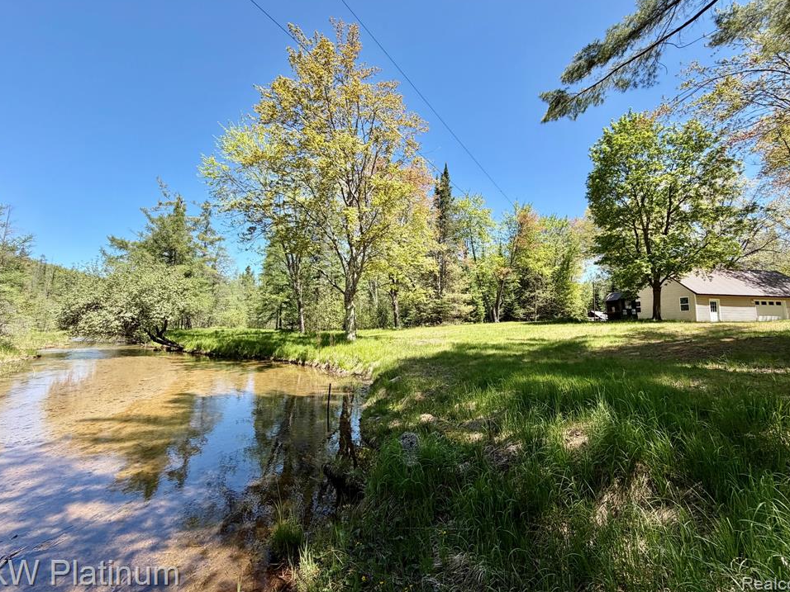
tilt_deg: +7.9
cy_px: 280
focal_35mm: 15
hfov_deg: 98.2
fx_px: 342
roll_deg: -0.4
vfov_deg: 81.7
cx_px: 402
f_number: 2.2
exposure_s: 1/607
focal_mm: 2.22
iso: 40
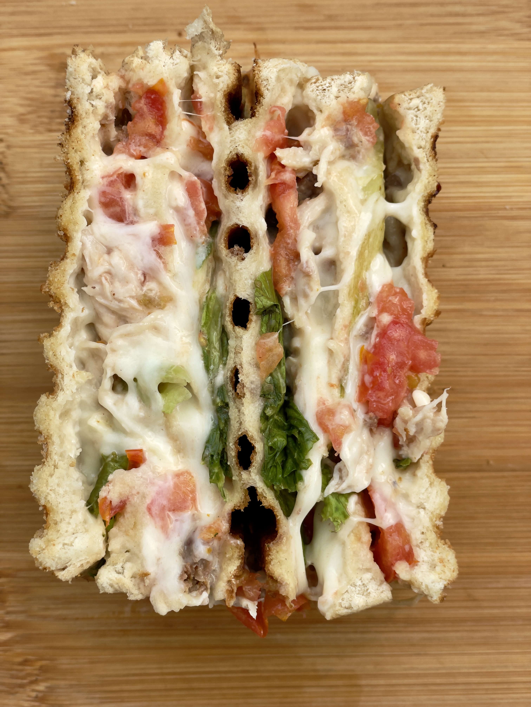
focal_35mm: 52
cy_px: 354
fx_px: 1064
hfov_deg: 28.0
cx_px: 266
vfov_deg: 36.8
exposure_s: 1/841
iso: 25
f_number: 2
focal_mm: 6
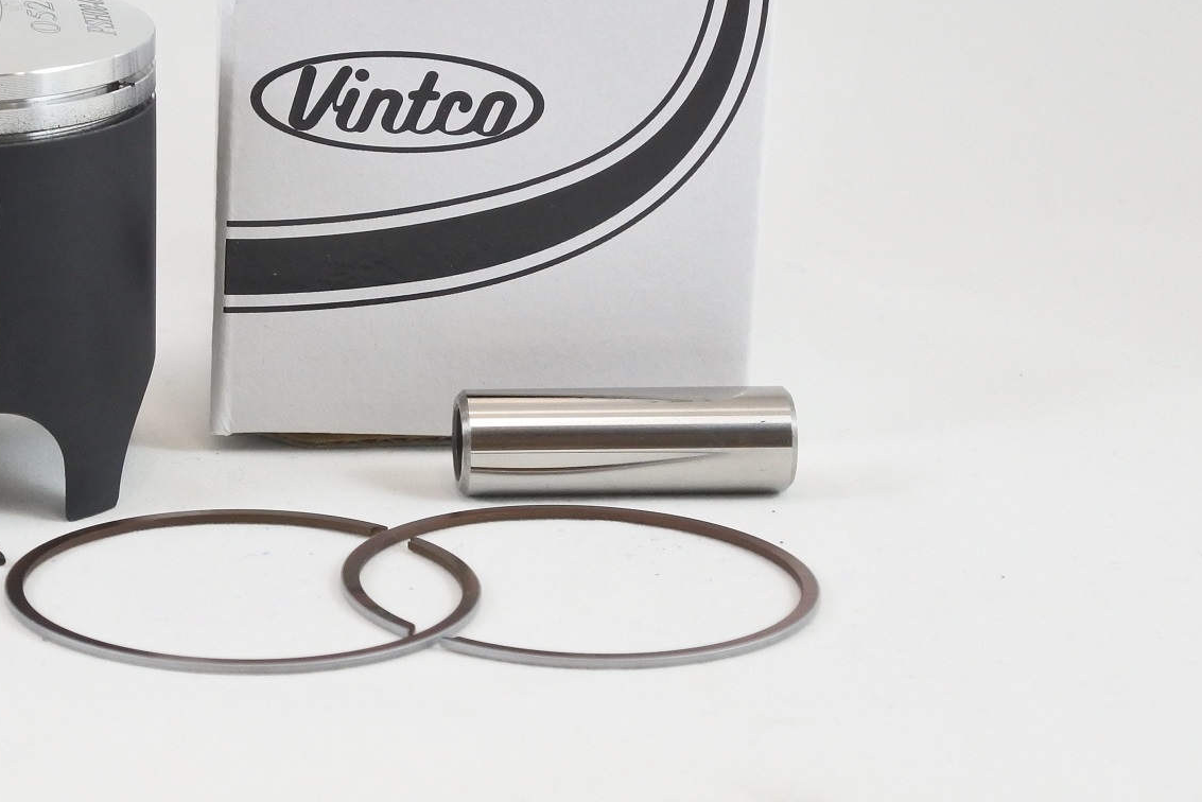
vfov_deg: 12.3
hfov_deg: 18.2
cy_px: 182
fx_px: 3707
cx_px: 187
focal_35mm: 111
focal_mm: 22.7
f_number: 5
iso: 560
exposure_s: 1/125
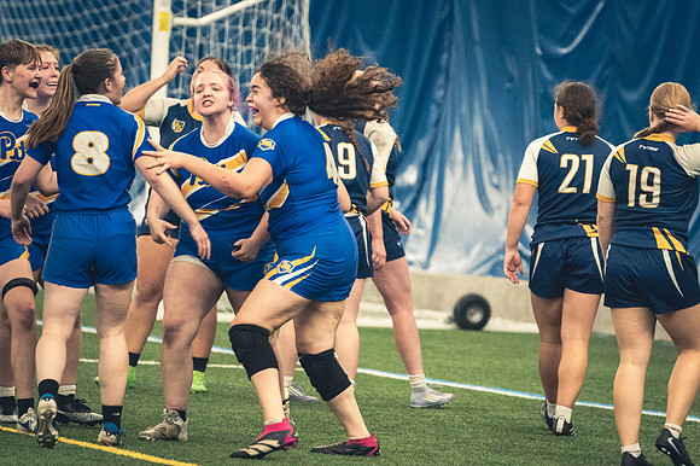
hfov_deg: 6.9
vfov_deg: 4.6
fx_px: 5830
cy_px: 233
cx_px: 350
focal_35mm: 300
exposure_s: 1/500
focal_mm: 200
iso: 12800
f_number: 2.8
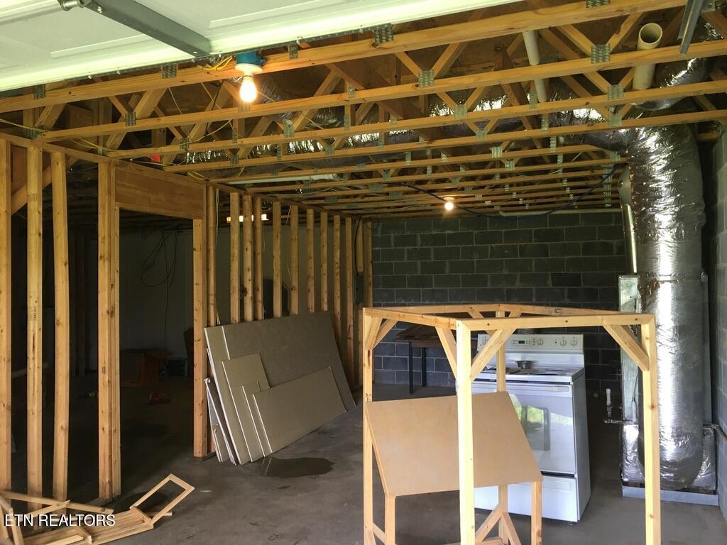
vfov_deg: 48.2
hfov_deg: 61.7
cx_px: 364
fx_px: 609
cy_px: 272
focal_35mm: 29
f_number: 2.2
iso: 40
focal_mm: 4.15
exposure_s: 1/30
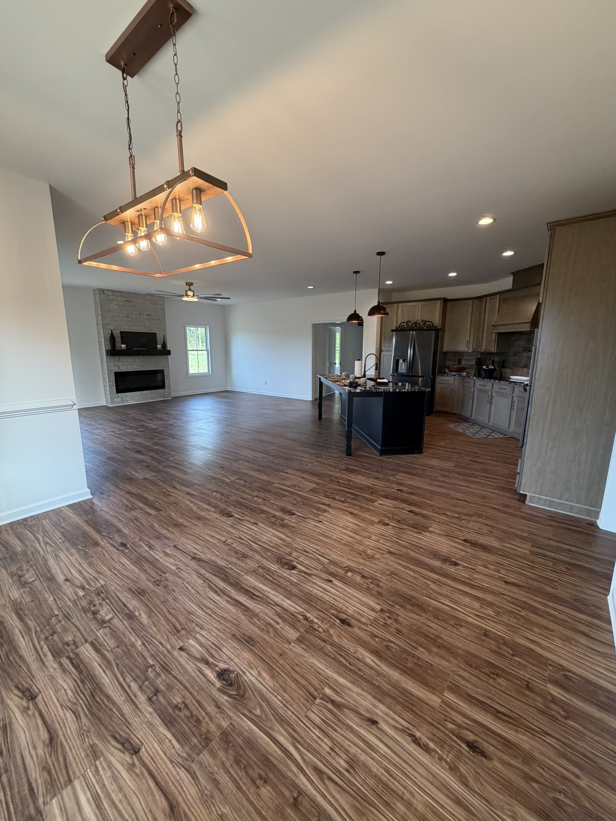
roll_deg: -0.4
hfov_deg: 85.7
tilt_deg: -11.3
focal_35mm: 14
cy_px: 410
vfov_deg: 102.1
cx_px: 308
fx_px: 332
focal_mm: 2.22
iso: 250
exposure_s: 1/120
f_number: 2.2
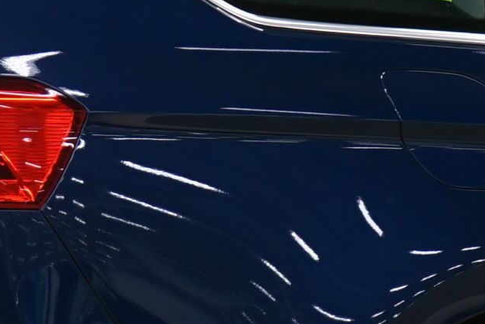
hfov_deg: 6.7
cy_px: 80
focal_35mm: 307
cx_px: 403
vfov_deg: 4.5
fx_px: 4137
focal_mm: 49
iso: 400
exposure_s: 1/8
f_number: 5
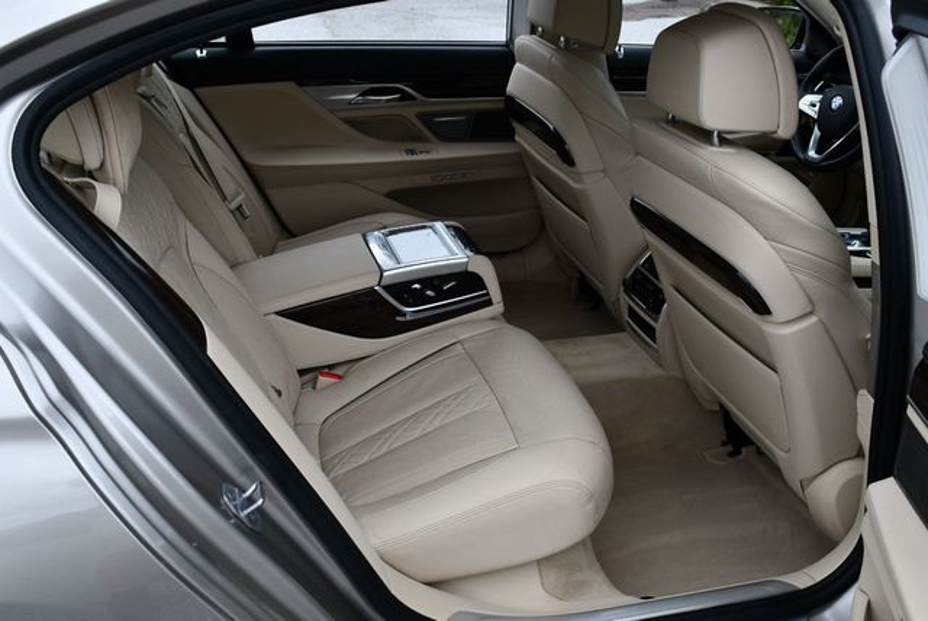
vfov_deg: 36.9
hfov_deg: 53.1
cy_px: 310
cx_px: 464
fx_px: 929
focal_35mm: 36
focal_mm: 18
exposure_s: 1/250
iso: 280
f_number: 5.6
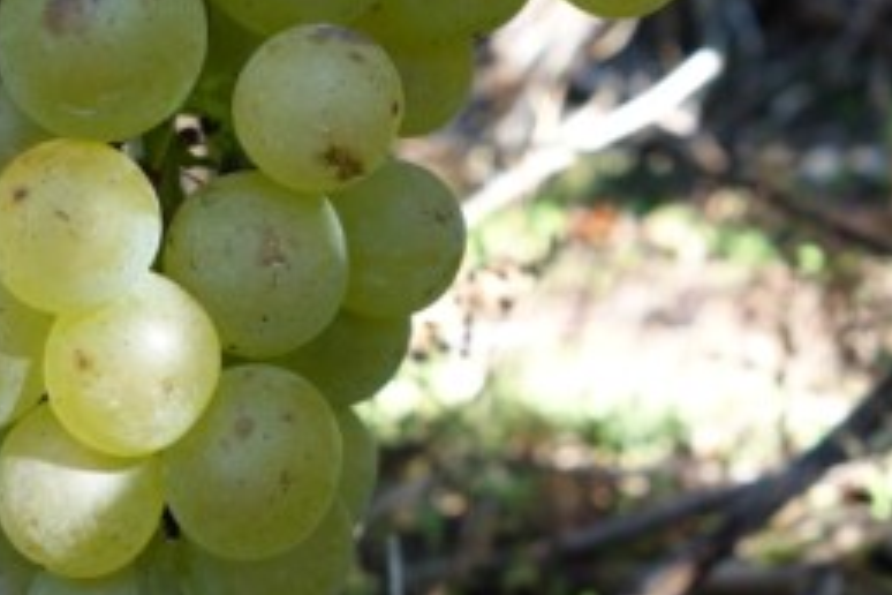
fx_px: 1610
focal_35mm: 65
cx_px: 249
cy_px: 17
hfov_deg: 30.6
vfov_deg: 20.3
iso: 200
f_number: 3.5
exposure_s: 1/160
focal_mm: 10.4
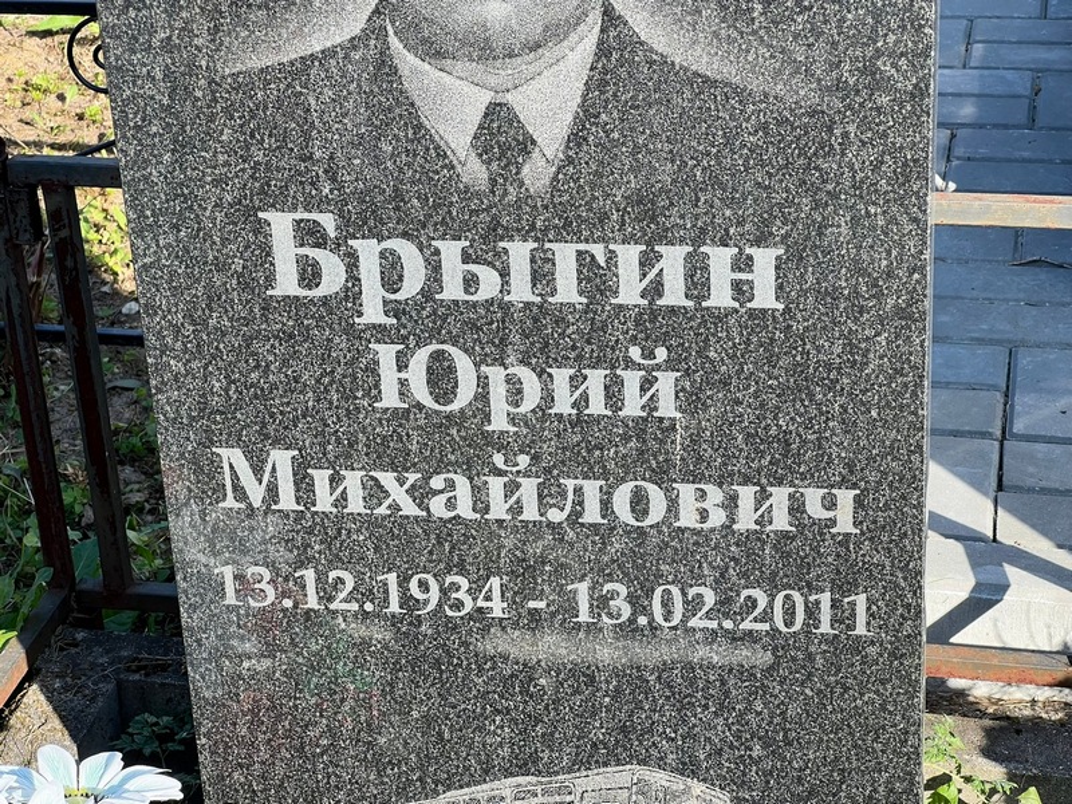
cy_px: 402
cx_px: 536
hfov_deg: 25.3
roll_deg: +0.6
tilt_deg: -32.1
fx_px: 2385
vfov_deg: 19.1
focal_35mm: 77
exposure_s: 1/246
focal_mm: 9
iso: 32
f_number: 2.8
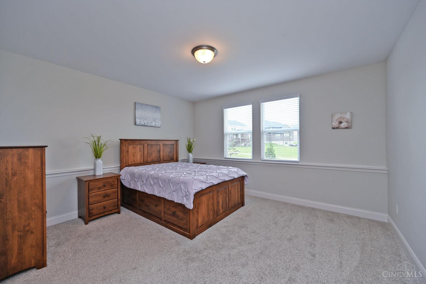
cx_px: 213
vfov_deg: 81.2
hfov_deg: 104.3
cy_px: 142
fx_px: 166
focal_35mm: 14
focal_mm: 14
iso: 200
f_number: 5
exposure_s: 1/100
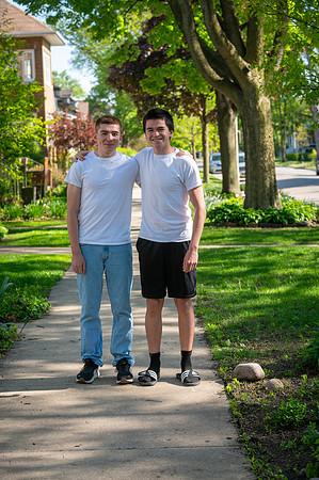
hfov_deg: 17.5
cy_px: 240
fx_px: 1039
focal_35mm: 78
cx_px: 160
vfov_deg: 26.0
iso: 250
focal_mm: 78
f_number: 4
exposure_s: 1/400
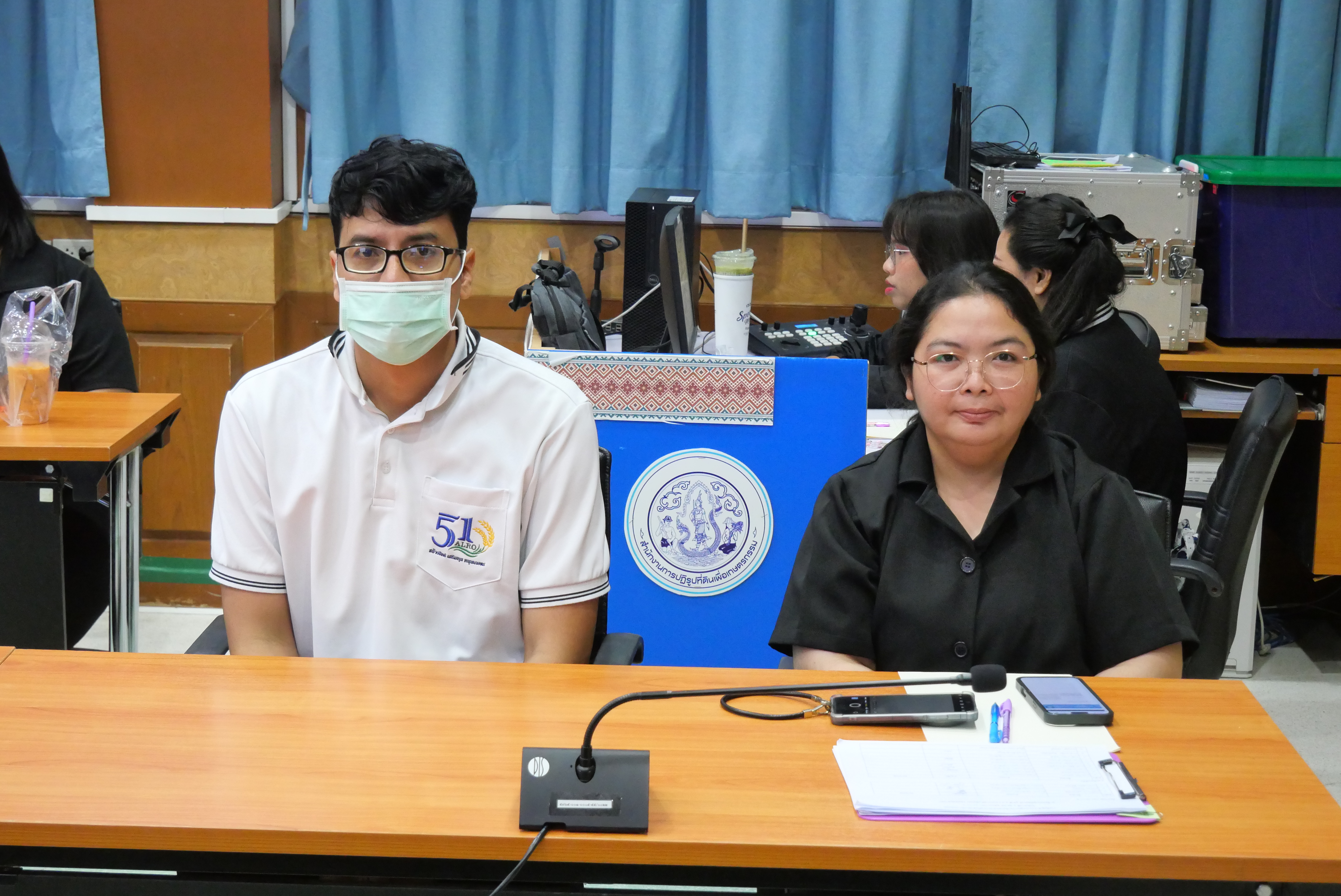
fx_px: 2311
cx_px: 670
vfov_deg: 21.9
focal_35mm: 62
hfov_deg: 32.4
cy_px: 448
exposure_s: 1/40
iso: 3200
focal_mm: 30
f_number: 4.9
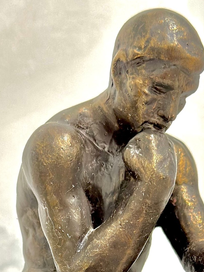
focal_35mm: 115
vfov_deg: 16.5
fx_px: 904
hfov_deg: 12.9
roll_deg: -0.5
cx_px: 109
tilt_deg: +8.5
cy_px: 316
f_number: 1.78
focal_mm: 6.86
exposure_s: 1/40
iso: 500
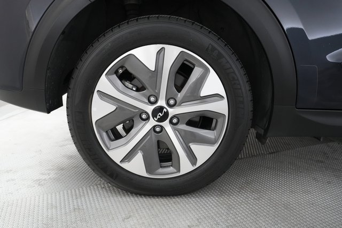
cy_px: 114
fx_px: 266
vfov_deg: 46.4
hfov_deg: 65.5
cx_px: 171
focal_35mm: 28
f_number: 4.5
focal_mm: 28
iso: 6400
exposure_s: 1/125
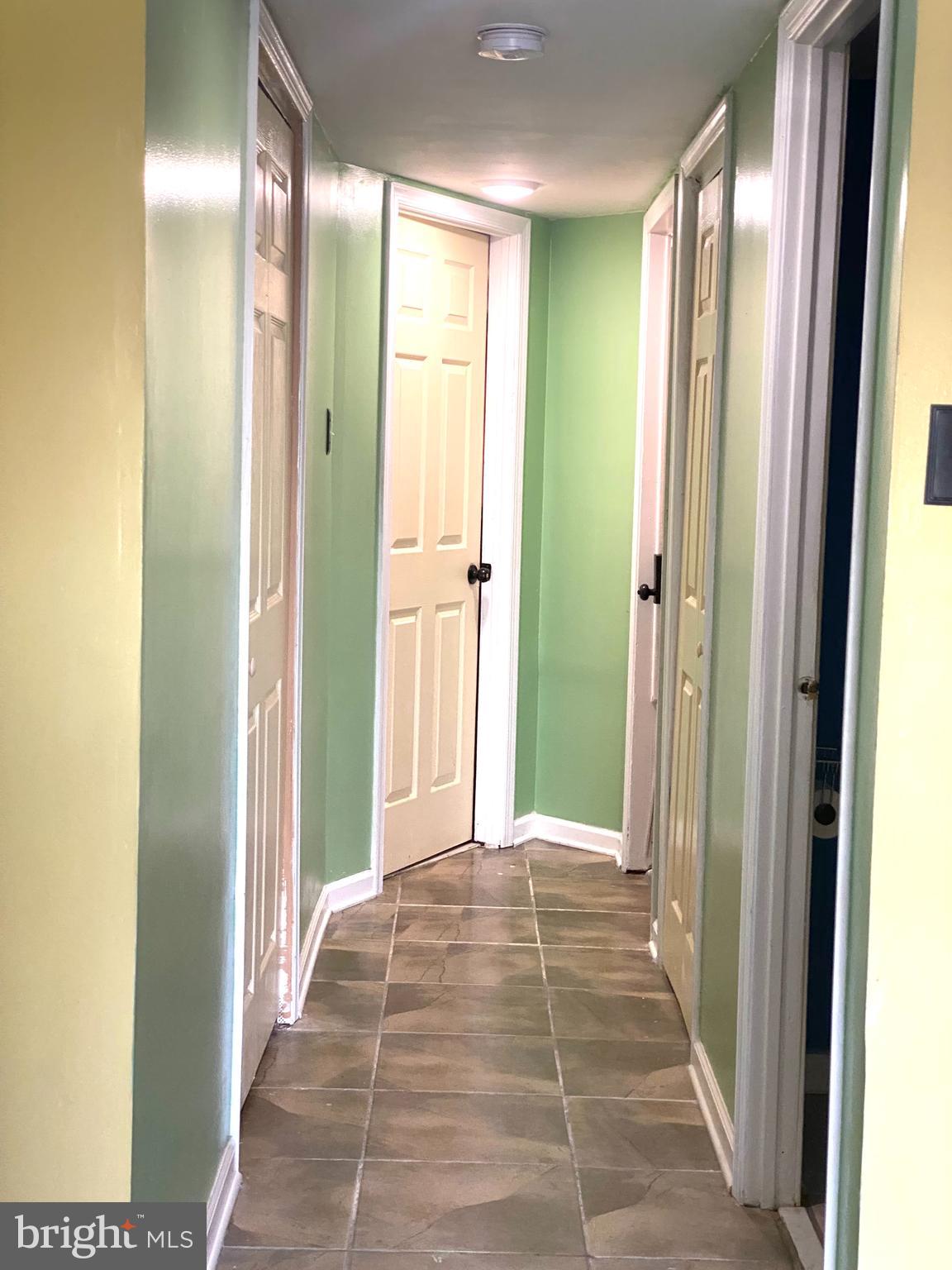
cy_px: 635
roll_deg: -2.0
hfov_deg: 28.0
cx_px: 476
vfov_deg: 36.8
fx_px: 1907
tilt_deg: -4.5
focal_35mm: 52
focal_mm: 6
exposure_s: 1/60
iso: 200
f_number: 2
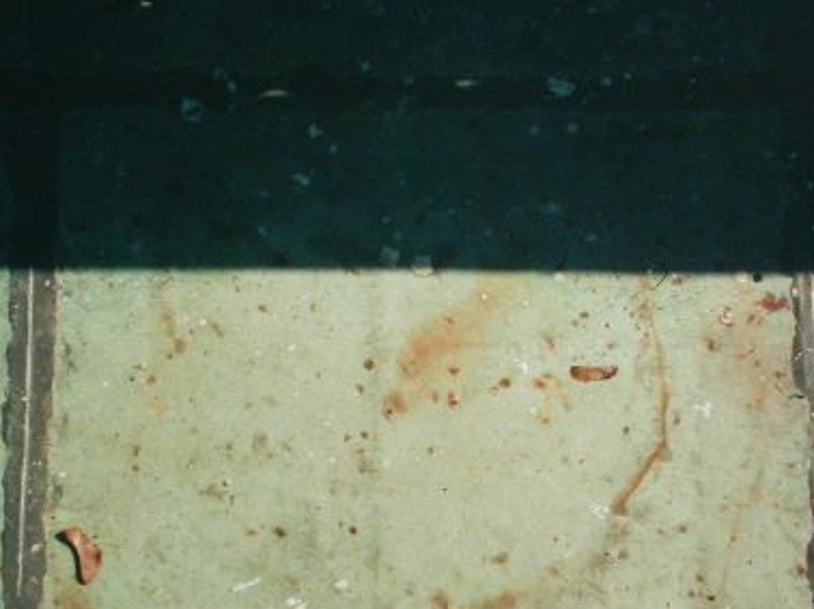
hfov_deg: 14.2
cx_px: 362
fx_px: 3267
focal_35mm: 139
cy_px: 362
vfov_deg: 10.7
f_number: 3.6
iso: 100
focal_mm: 17.1
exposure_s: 1/45.2
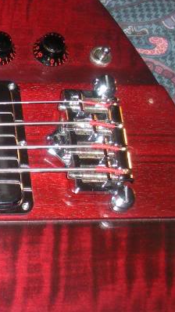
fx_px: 833
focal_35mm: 101
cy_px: 191
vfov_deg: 21.1
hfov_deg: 11.5
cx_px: -85
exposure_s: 1/60
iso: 134
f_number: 3.5
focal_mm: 6.3
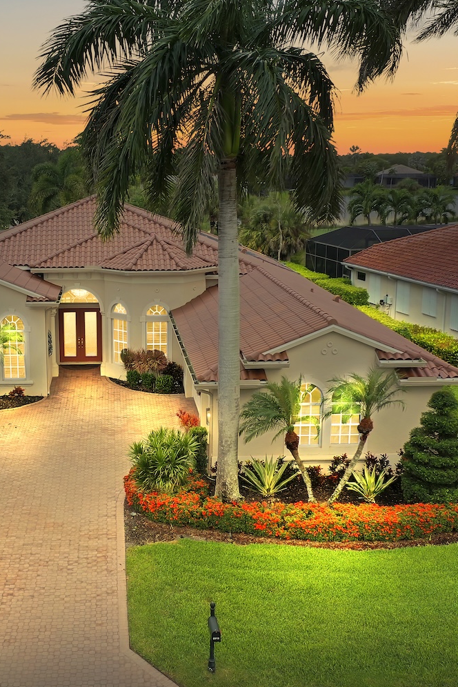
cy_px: 342
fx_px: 821
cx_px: 134
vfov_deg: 45.4
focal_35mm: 43
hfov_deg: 30.8
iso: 100
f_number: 3.5
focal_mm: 10.26
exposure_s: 1/80
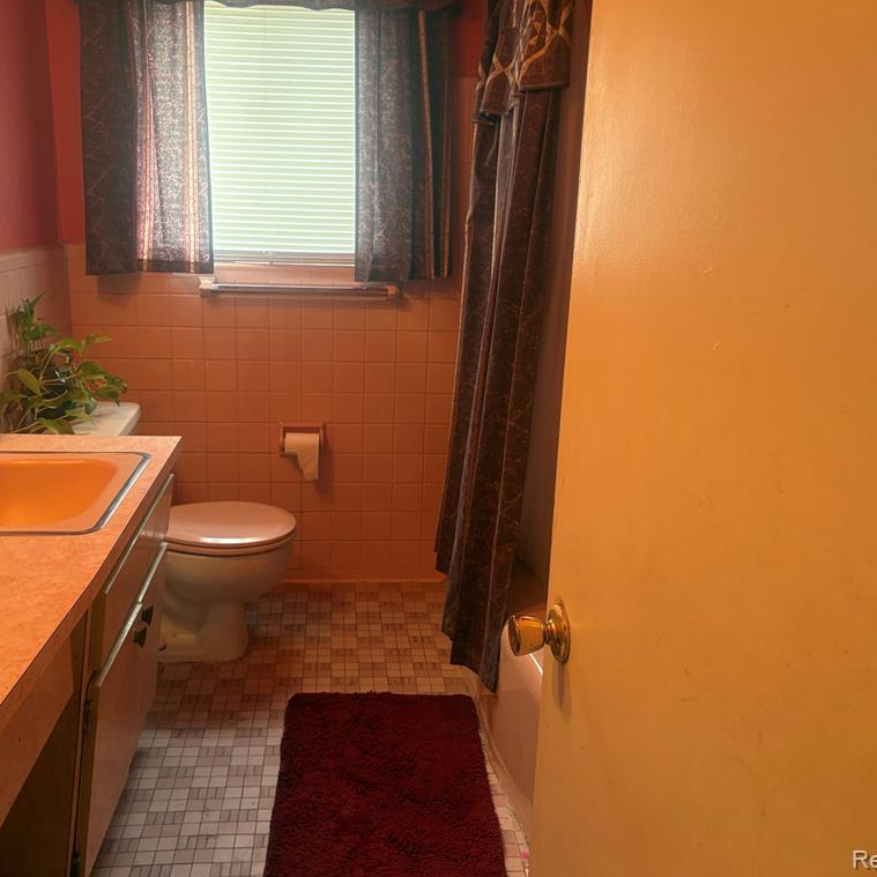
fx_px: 889
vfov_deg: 52.5
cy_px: 434
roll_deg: -0.8
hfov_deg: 52.4
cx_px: 378
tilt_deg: -14.3
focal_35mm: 31
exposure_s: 1/60
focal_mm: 5.96
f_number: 1.6
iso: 160
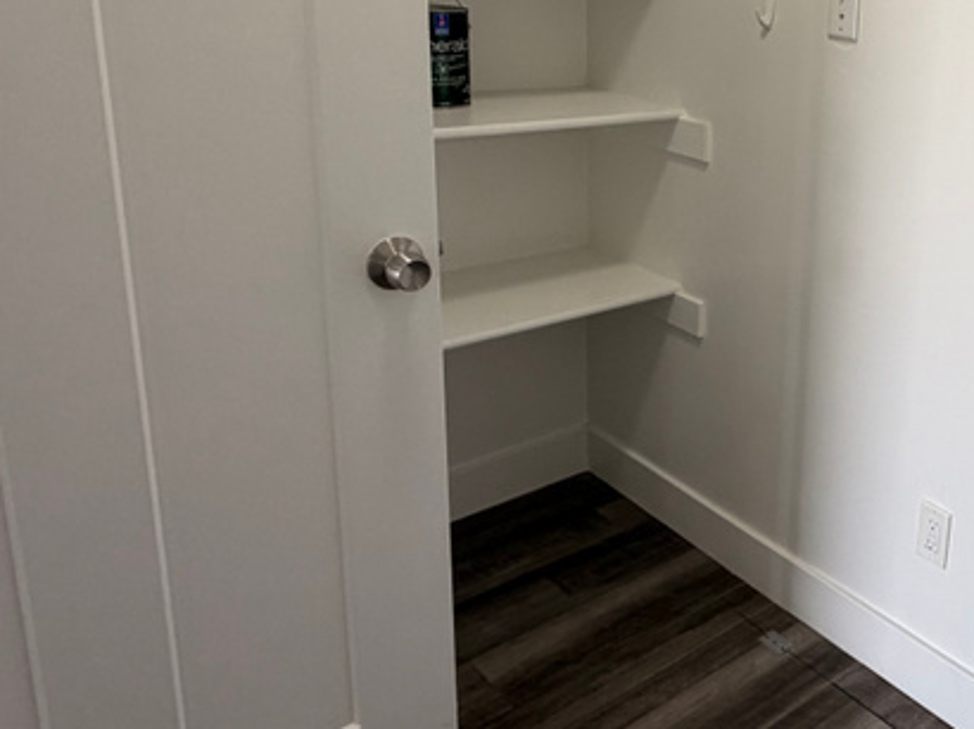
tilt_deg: -12.4
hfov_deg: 46.9
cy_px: 197
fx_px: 984
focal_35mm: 35
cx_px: 893
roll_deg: -3.9
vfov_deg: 39.7
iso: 125
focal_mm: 2.22
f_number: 2.2
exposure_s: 1/121
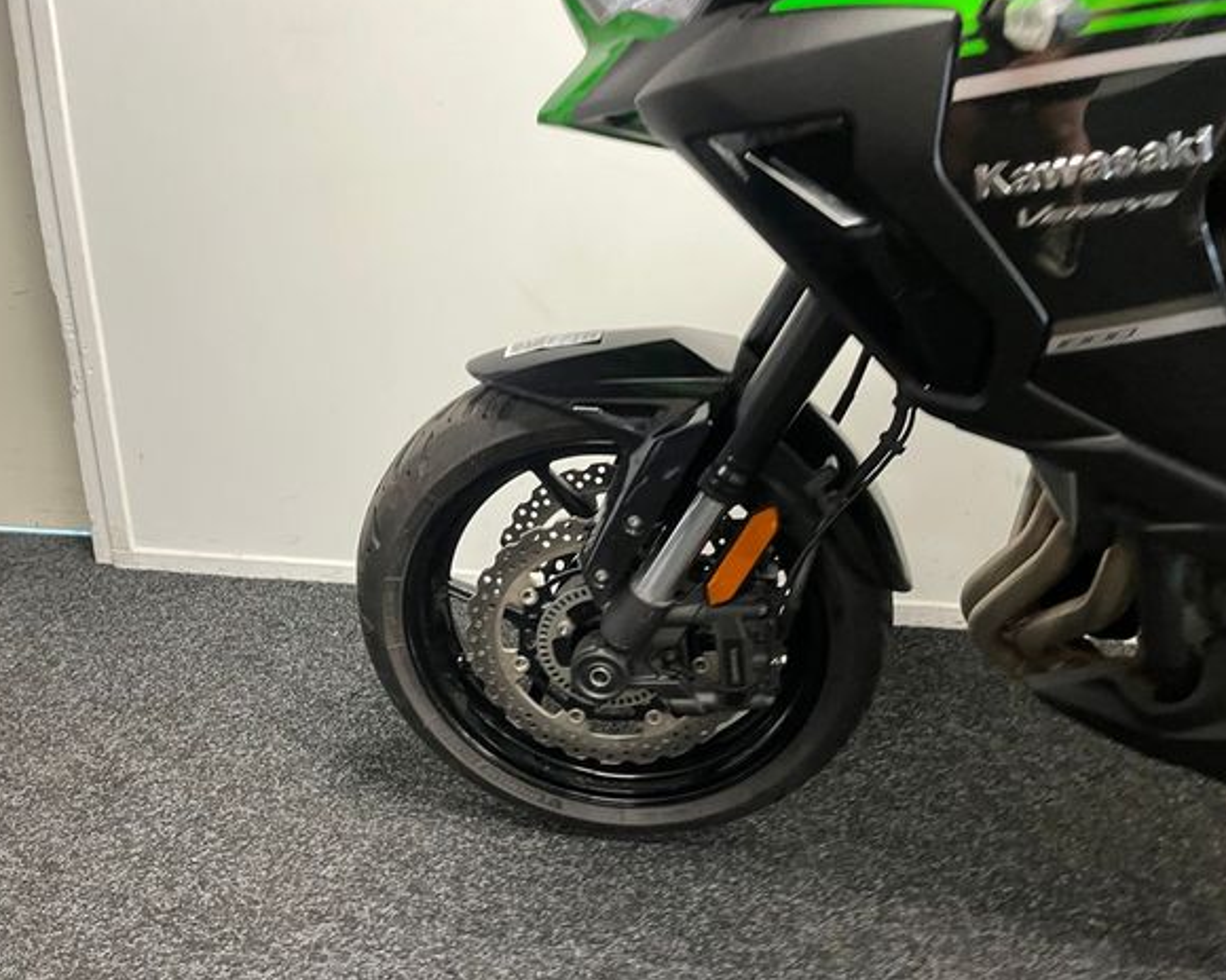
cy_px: 482
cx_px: 583
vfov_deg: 51.5
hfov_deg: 62.2
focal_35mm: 28
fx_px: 1016
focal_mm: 5.1
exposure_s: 1/50
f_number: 1.6
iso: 320
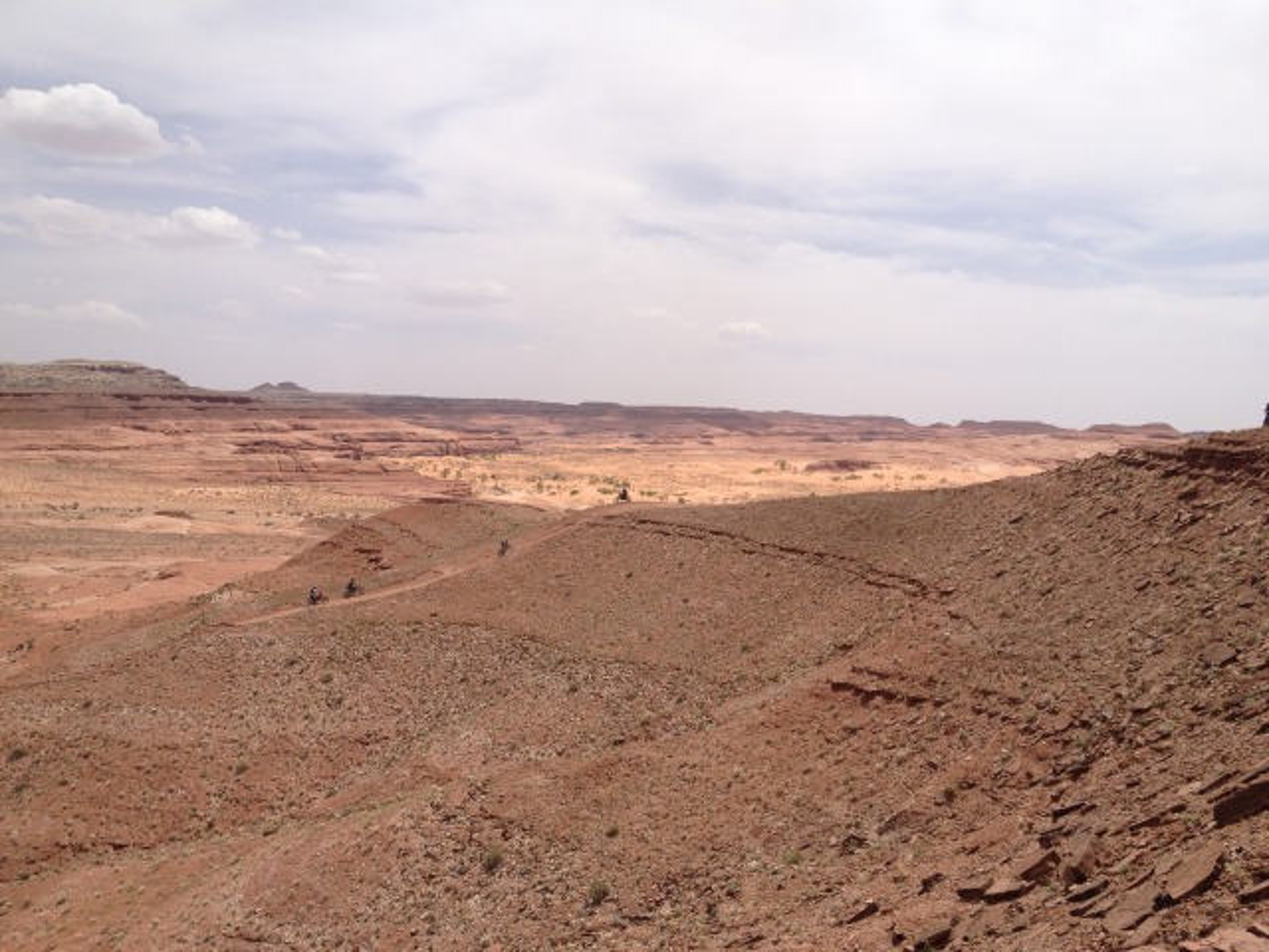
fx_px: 1283
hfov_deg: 52.6
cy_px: 476
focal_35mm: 35
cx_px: 634
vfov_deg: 40.7
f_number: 2.4
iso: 50
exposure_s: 1/2907
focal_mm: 4.28
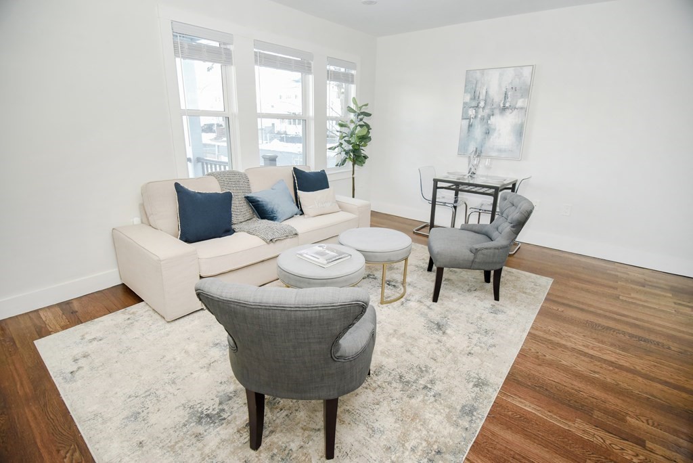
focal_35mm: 17
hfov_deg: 93.2
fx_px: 327
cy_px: 232
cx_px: 346
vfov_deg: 70.5
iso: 1250
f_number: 4
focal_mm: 17
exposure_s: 1/80
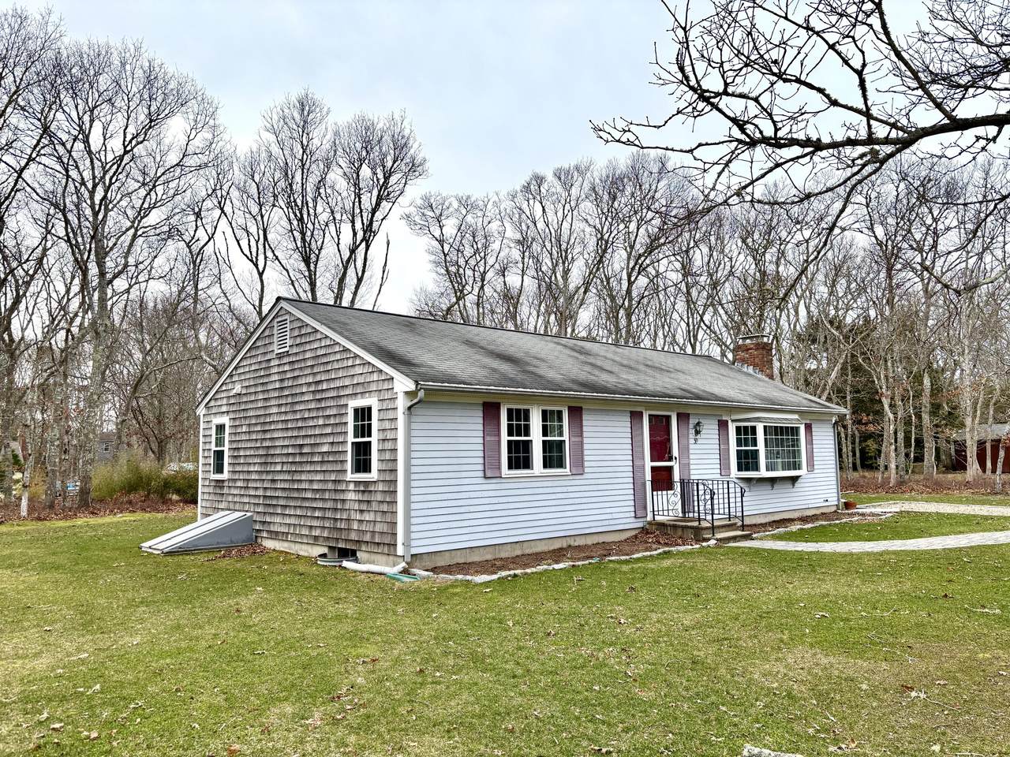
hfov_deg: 67.3
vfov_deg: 53.1
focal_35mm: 26
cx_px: 505
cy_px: 378
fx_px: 759
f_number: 1.6
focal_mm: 5.96
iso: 50
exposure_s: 1/2857
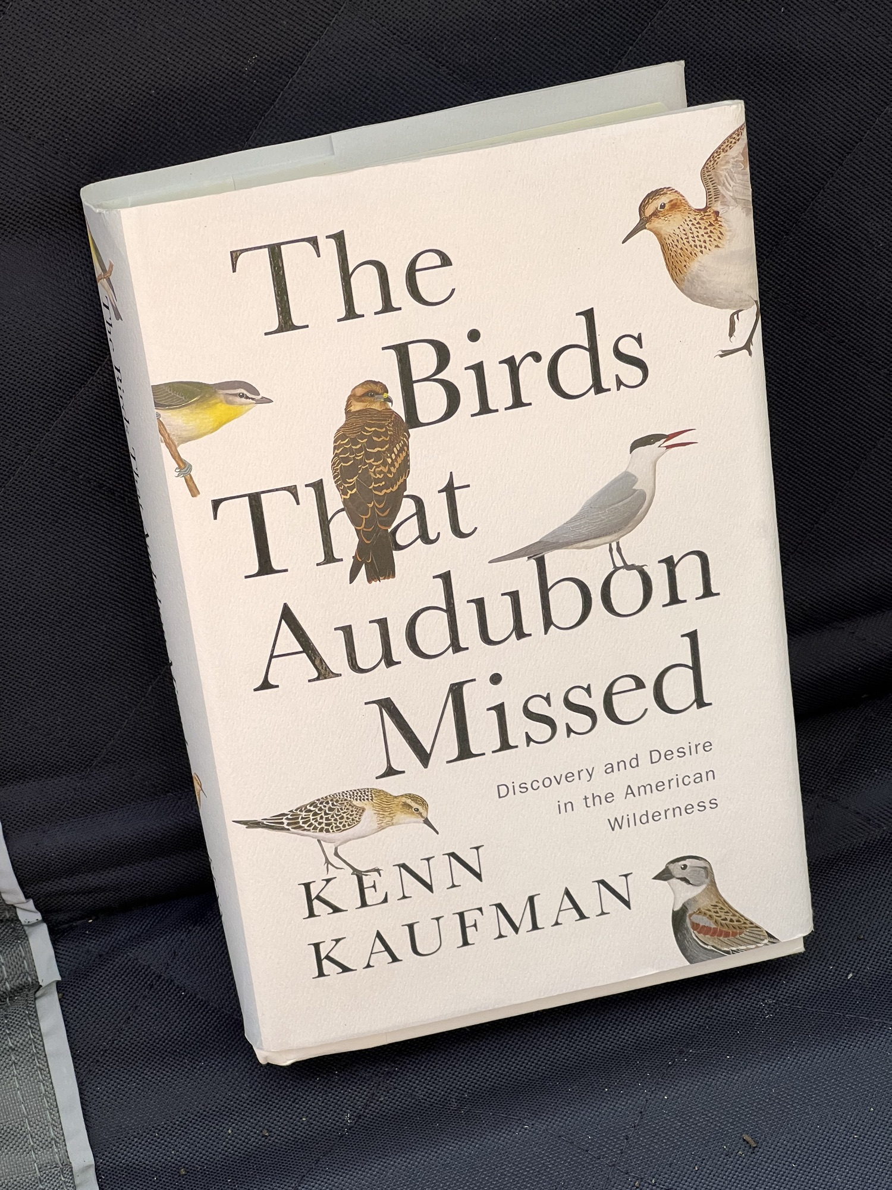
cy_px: 595
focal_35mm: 77
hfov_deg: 19.1
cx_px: 446
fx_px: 2646
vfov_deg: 25.3
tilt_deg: -46.6
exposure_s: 1/99
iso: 125
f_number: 2.8
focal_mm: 9
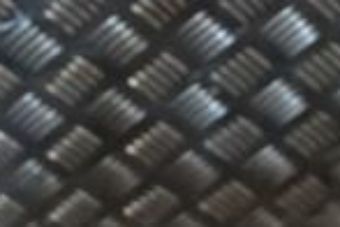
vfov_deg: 8.9
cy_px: 408
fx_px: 1388
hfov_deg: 13.9
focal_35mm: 147
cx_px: 88
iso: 3200
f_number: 5.6
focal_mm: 24
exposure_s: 1/125
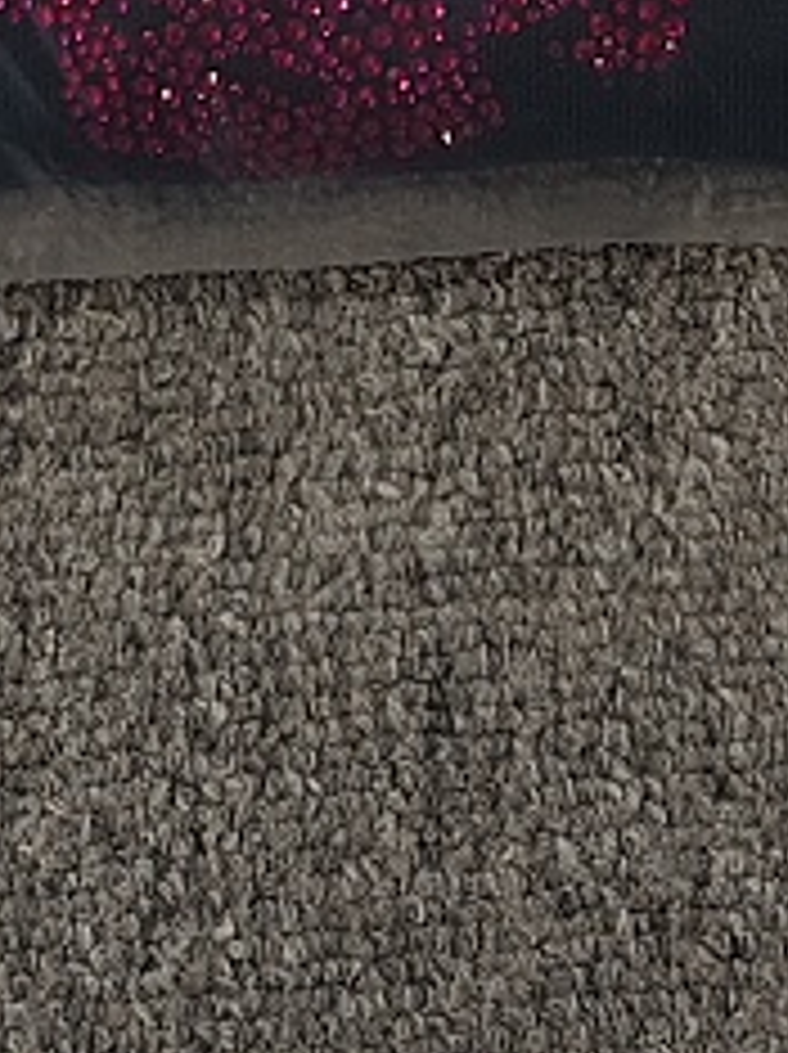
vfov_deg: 13.9
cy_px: -1274
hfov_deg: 13.2
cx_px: 729
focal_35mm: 111
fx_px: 3375
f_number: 1.88
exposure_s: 1/100
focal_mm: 5.56
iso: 1221
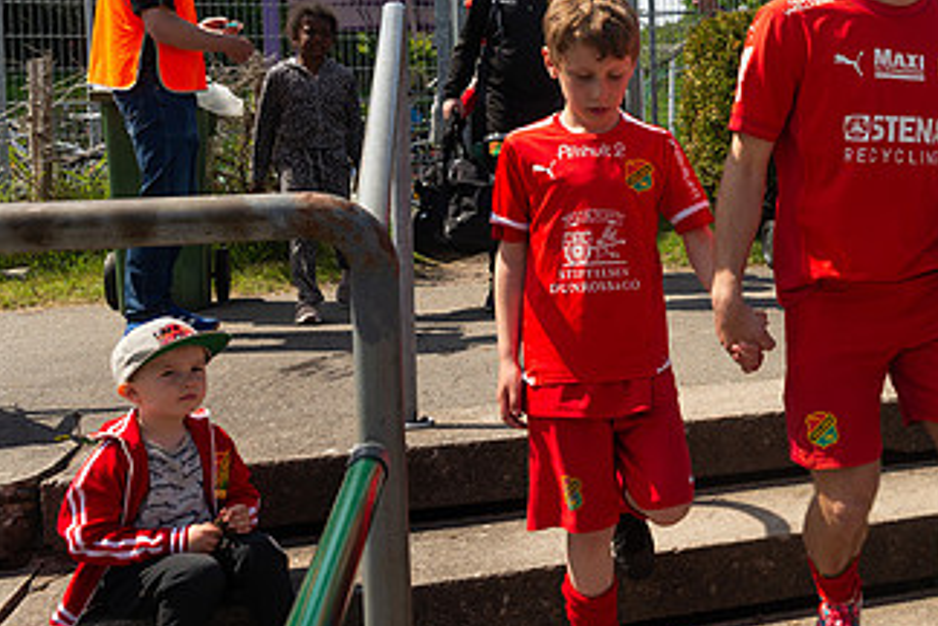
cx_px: 834
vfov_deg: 30.8
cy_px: 184
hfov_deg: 42.0
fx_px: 1120
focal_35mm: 43
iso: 250
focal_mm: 24
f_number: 5
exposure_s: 1/1250
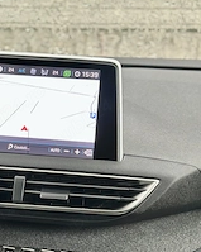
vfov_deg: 19.9
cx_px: 48
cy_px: 234
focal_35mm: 94
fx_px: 700
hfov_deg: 16.3
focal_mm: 6.86
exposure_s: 1/60
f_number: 1.78
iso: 160
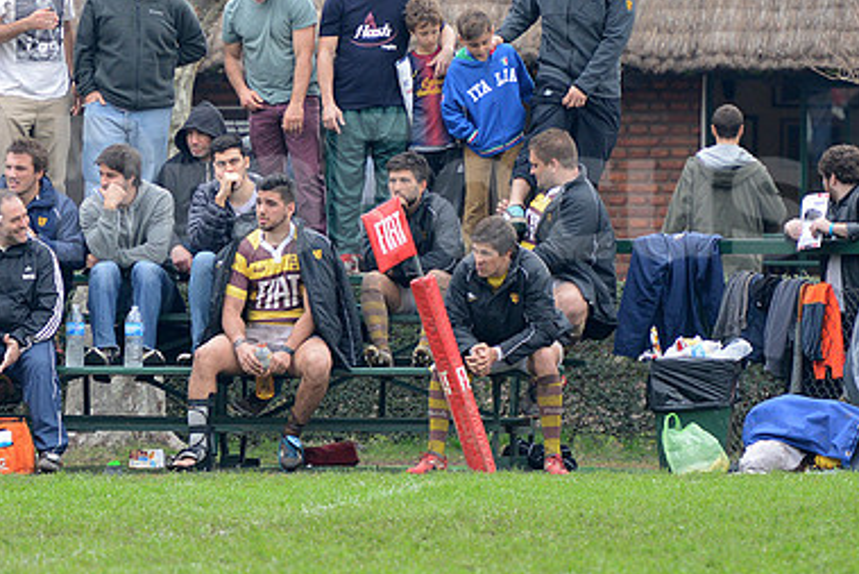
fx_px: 9858
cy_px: 183
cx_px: 238
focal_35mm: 413
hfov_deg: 5.0
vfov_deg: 3.3
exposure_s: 1/400
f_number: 4
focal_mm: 270
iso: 1000
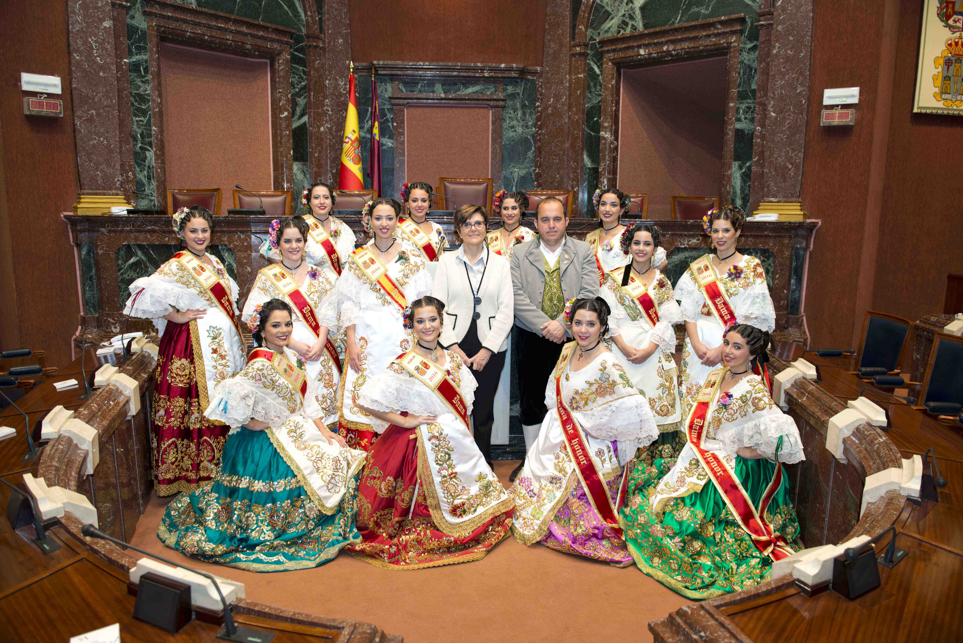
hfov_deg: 73.7
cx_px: 482
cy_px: 322
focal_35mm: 24
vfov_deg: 53.2
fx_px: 642
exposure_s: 1/60
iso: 800
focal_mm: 24
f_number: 3.5
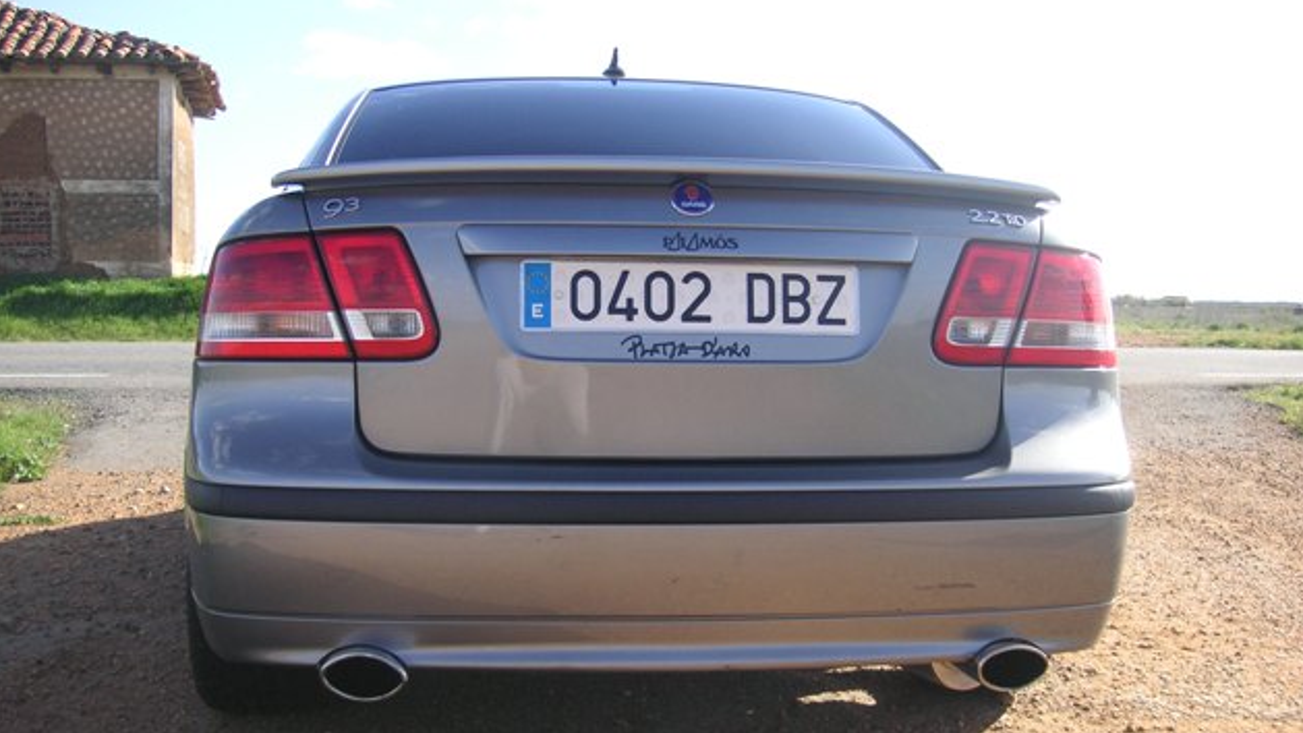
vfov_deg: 29.0
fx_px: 1417
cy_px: 439
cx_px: 646
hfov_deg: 49.4
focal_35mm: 41
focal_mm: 6.1
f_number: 2.8
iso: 50
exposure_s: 1/500
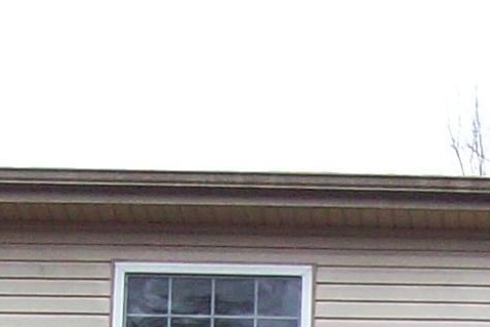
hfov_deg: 8.5
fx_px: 3199
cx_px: 834
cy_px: 959
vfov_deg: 5.5
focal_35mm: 235
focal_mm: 6
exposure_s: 1/286
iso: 80
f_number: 2.7
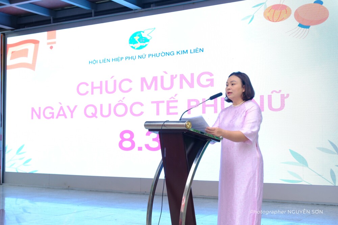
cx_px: 169
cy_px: 112
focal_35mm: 50
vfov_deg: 27.0
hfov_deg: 39.6
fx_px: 469
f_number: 4
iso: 800
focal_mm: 33.2
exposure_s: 1/160
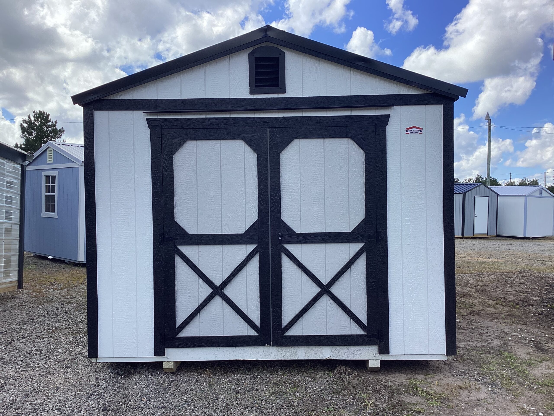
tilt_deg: +0.0
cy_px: 208
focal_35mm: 31
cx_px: 277
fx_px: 496
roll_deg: -1.4
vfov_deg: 45.4
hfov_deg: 58.4
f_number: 2.4
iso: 25
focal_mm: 3.3
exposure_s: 1/823
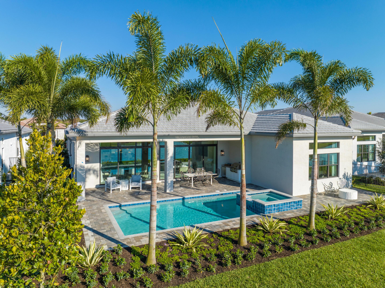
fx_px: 267
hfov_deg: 71.6
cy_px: 144
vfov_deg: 56.8
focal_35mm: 24
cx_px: 192
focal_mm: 12.29
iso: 100
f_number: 5
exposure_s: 1/500
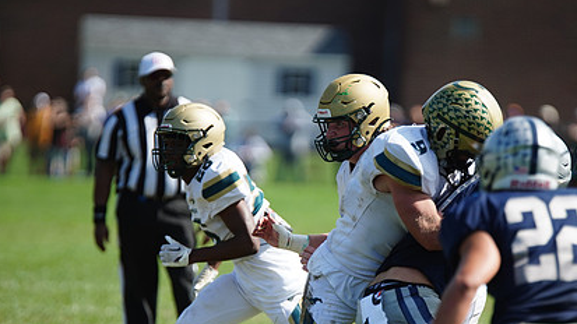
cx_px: 312
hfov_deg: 5.4
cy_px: 244
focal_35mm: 403
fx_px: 6164
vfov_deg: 3.0
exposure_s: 1/4000
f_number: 2.8
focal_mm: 274
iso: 400
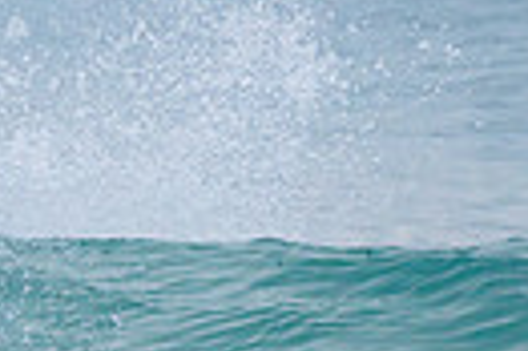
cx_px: -616
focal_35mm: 2724
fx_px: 39902
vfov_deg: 0.5
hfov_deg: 0.8
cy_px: 318
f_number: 5.6
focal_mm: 500
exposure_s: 1/1600
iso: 800
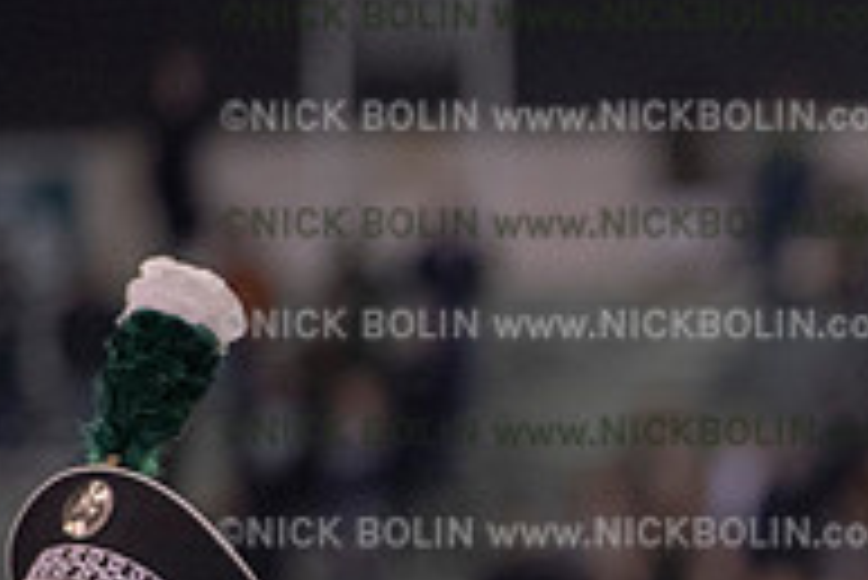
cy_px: 744
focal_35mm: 602
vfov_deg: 2.3
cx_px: 1268
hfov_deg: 3.4
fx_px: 14525
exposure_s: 1/1250
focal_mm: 200
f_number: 3.2
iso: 5000
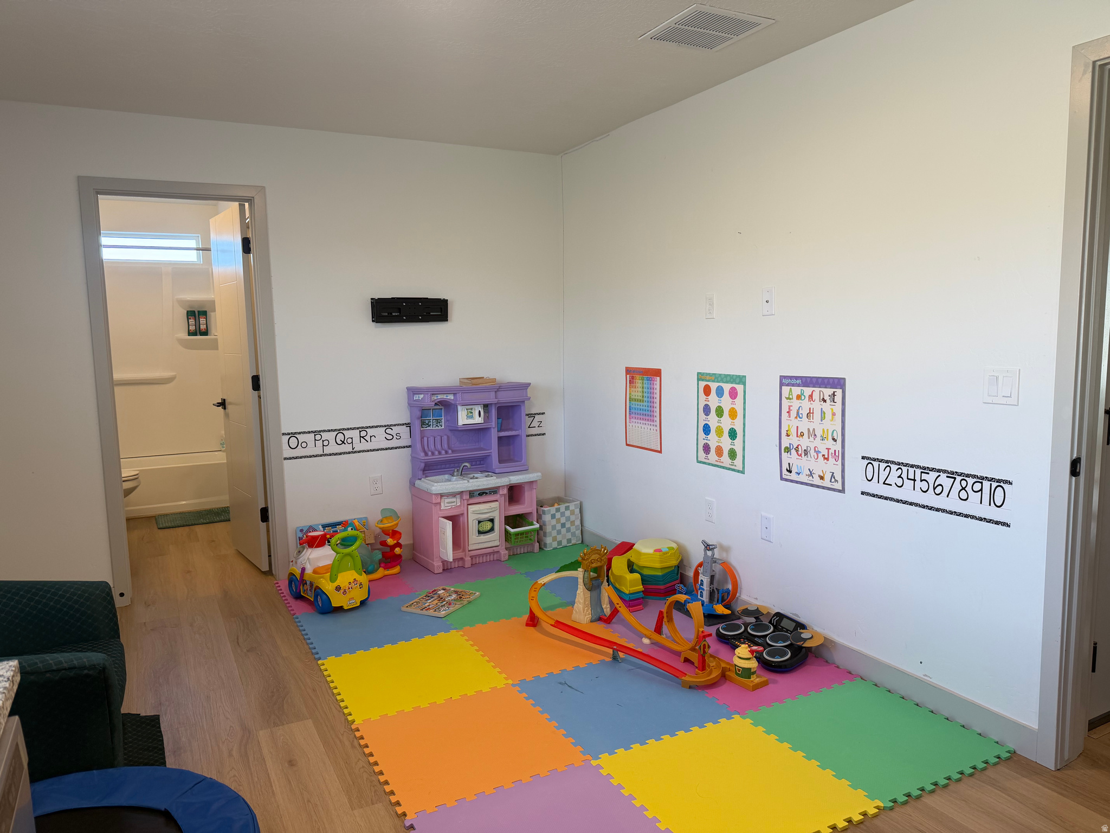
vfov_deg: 56.8
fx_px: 770
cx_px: 555
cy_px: 416
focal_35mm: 24
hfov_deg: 71.6
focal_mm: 6.76
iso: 80
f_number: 1.78
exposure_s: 1/120
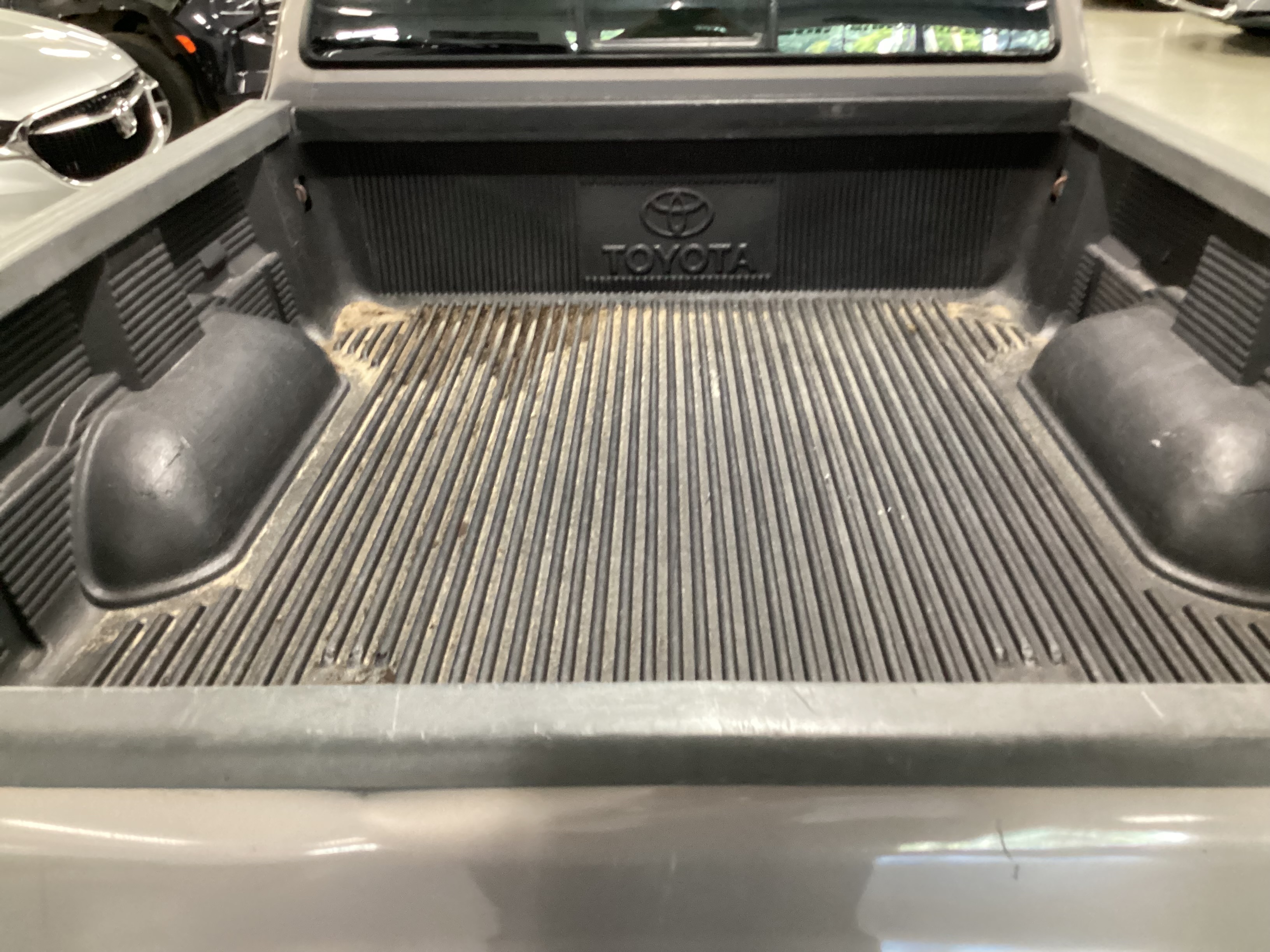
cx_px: 635
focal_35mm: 31
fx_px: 1137
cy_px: 476
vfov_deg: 45.4
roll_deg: -0.2
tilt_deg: -30.9
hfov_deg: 58.4
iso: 400
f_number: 2.4
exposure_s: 1/30
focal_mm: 3.3
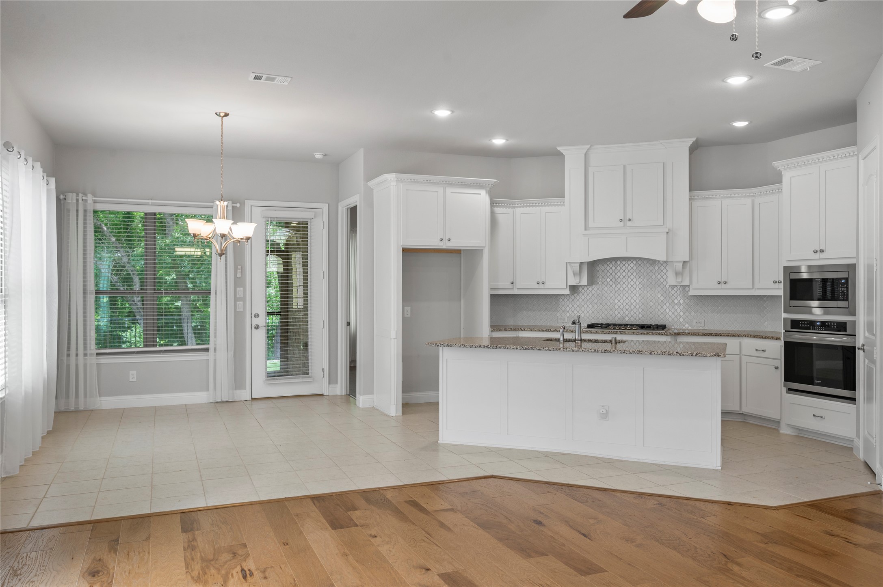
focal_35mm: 26
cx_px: 442
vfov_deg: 48.7
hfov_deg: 68.4
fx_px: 649
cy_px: 294
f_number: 8
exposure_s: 1/8
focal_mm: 26.5
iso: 640
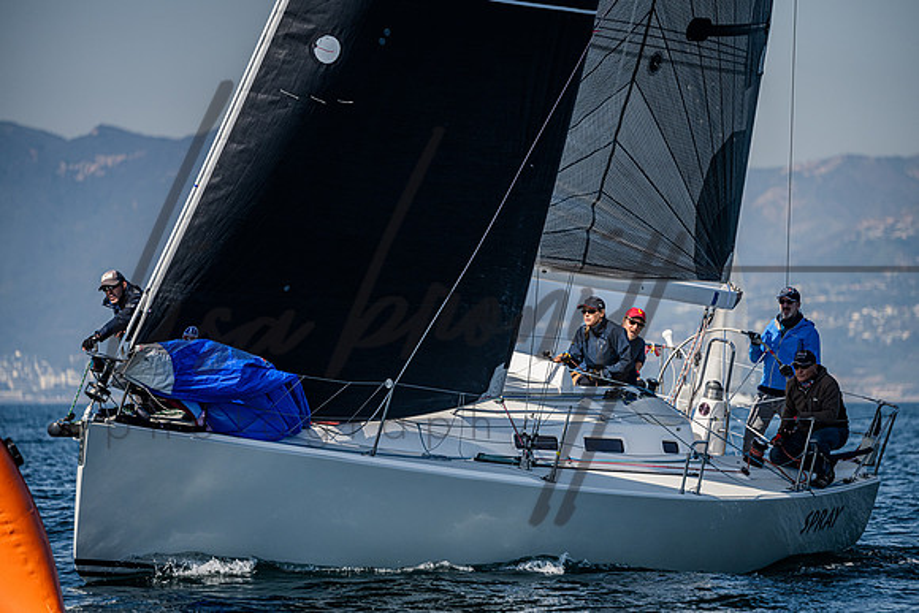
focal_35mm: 306
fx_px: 7821
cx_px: 465
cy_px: 307
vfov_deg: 4.5
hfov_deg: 6.7
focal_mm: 300
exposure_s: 1/4000
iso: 400
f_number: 5.3
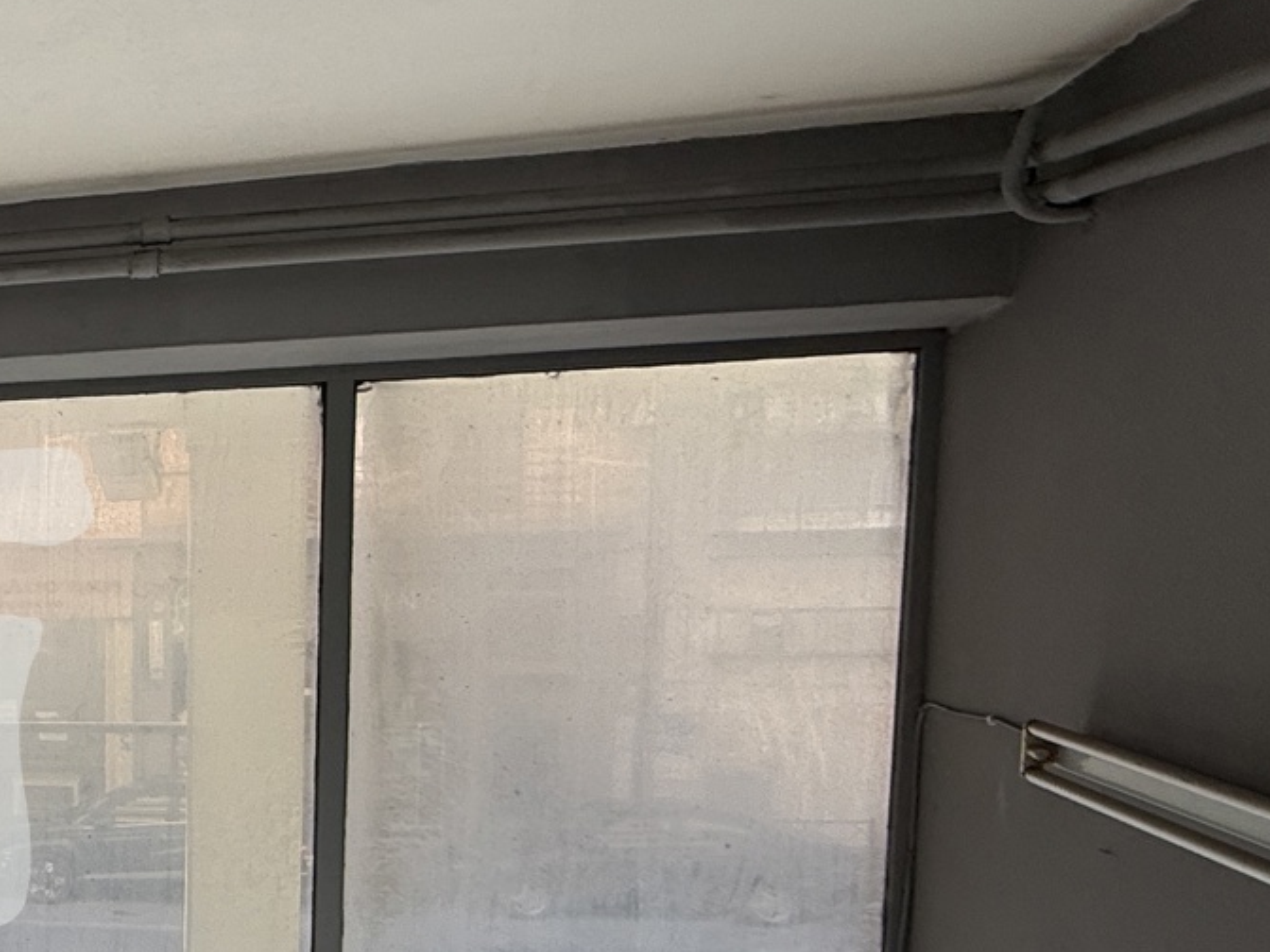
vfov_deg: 35.3
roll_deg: +2.5
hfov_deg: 35.1
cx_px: -316
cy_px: 697
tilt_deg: -5.6
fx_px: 1468
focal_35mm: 40
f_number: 2.2
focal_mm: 2.22
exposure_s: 1/240
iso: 64
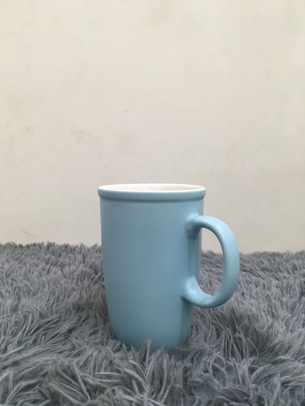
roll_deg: +0.4
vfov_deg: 61.7
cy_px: 203
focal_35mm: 29
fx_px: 341
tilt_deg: -9.0
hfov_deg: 48.2
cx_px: 152
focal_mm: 4.15
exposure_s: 1/33
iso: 80
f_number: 2.2
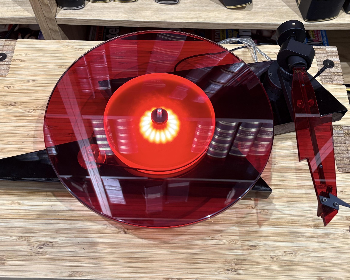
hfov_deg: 62.2
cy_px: 145
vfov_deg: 51.5
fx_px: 290
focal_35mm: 28
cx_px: 170
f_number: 1.6
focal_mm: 5.96
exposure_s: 1/47
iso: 125
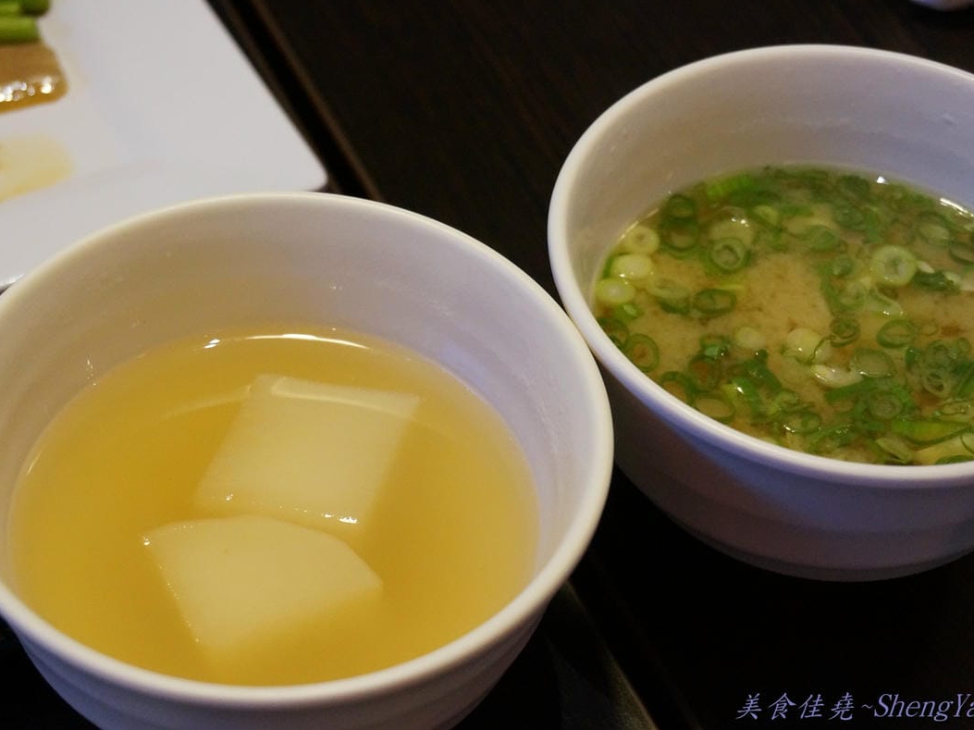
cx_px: 462
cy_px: 362
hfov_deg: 28.2
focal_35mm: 69
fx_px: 1941
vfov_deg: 21.3
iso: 3200
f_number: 5.6
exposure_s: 1/80
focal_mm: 42
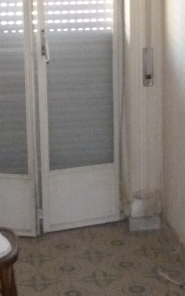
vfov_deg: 22.7
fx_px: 735
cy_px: 102
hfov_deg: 14.3
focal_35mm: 91
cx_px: 105
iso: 800
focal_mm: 4.3
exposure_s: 1/13
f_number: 2.5
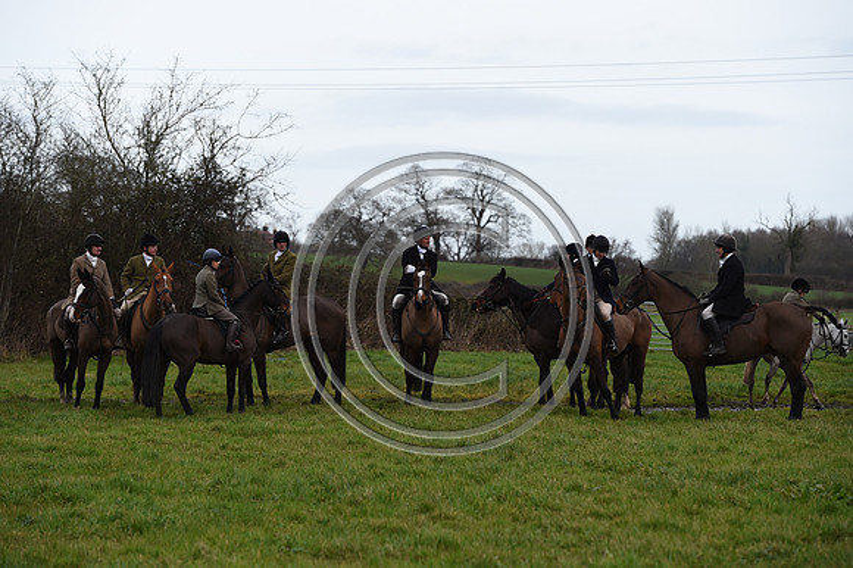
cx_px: 426
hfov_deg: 15.2
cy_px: 284
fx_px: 3197
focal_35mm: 135
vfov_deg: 10.1
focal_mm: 135
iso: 720
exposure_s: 1/1250
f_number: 5.6
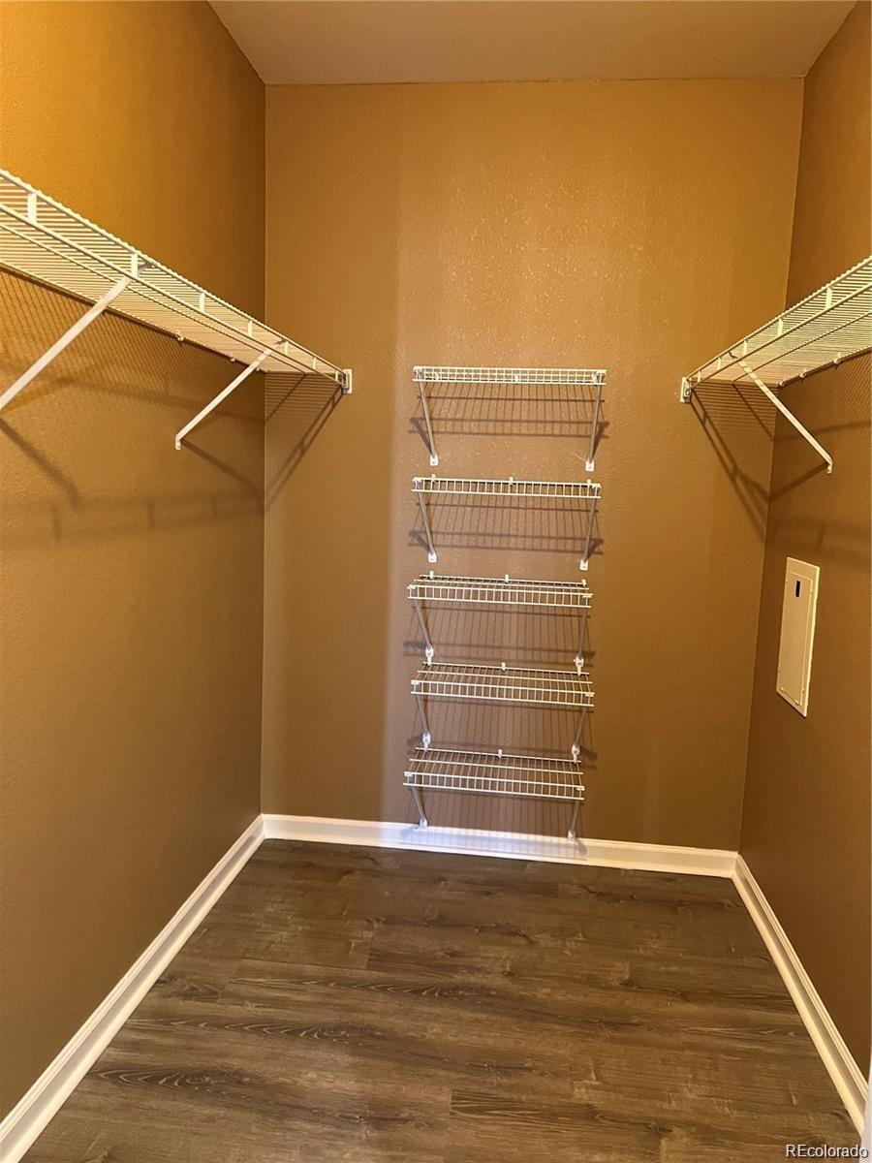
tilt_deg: -7.6
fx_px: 873
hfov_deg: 53.1
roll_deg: -1.7
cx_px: 436
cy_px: 582
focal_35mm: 26
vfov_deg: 67.3
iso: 400
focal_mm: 5.7
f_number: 1.5
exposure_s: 1/40
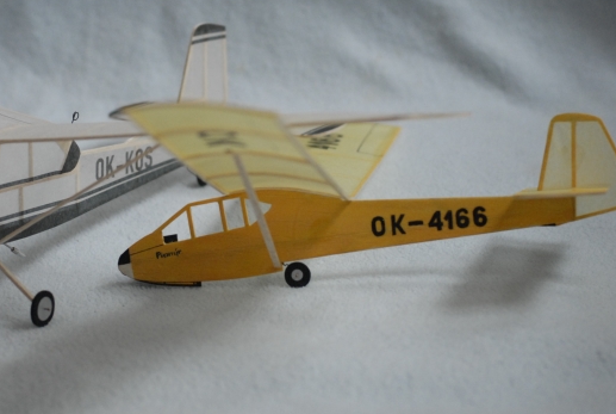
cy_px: 152
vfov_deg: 11.9
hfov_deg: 17.6
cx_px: 207
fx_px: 1989
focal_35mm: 116
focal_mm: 50
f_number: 3.5
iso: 800
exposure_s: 1/60
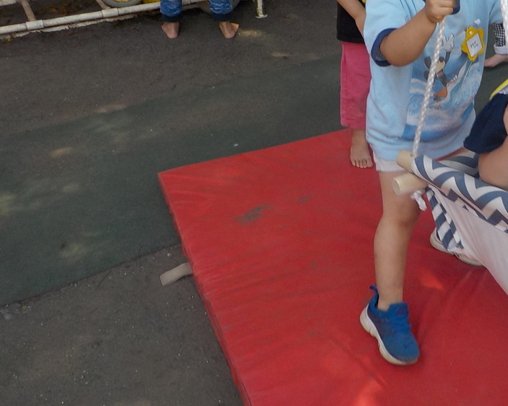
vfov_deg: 30.0
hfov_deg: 36.0
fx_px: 752
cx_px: 413
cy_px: 127
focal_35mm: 50
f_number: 3.3
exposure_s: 1/160
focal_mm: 4.1
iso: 125
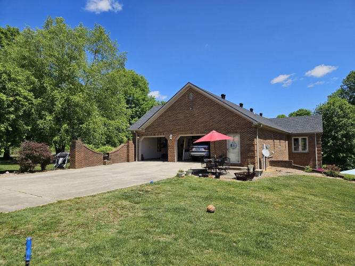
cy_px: 133
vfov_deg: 58.9
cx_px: 178
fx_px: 236
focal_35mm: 23
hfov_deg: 73.9
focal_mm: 5.4
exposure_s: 1/2060
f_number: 1.8
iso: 25
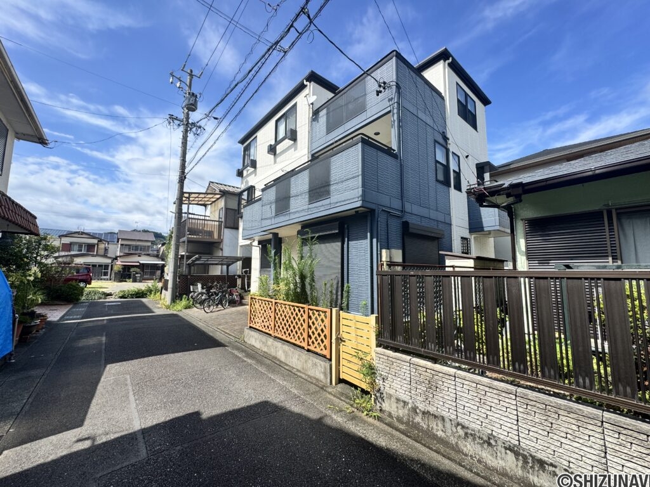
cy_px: 244
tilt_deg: +6.5
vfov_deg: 85.7
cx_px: 325
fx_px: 263
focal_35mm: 14
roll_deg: -0.7
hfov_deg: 102.1
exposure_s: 1/1198
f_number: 2.2
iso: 50
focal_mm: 2.22
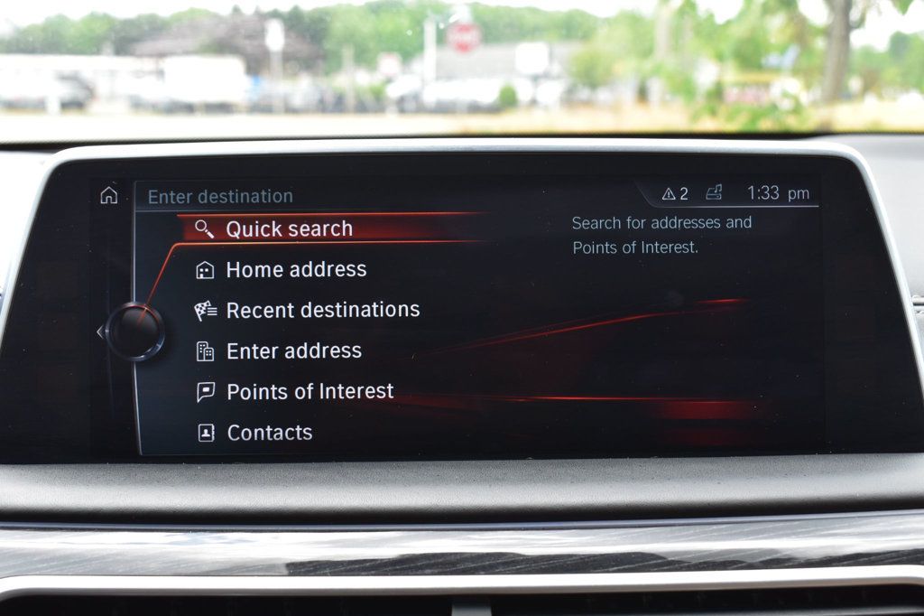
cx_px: 462
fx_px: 1193
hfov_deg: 42.3
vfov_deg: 28.9
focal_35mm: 46
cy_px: 308
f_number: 8
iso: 400
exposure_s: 1/80
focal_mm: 31
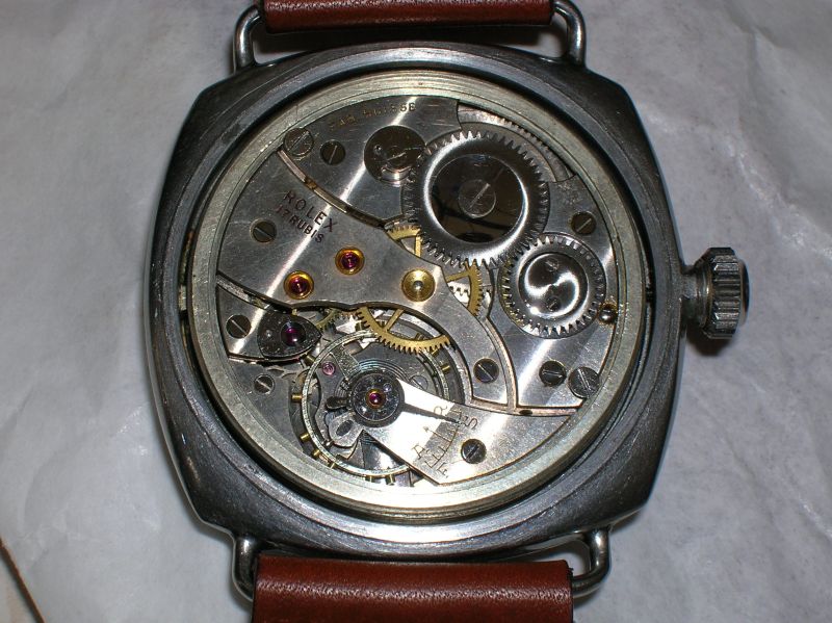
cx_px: 416
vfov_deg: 18.9
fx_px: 1874
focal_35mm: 78
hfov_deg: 25.0
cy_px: 312
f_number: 6.9
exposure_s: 1/60.1
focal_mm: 13
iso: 50
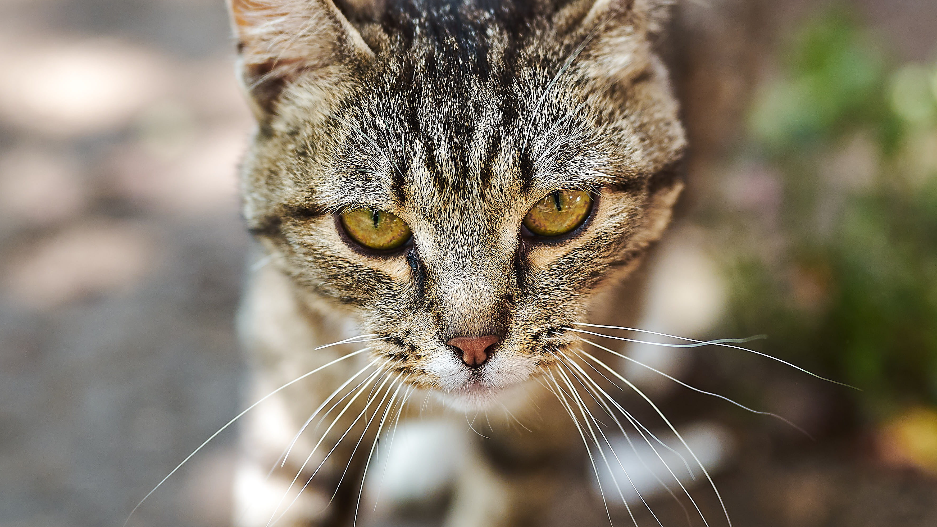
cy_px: 122
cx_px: 465
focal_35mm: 89
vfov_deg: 13.5
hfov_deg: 23.9
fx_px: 2211
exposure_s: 1/500
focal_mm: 50
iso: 200
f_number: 2.5
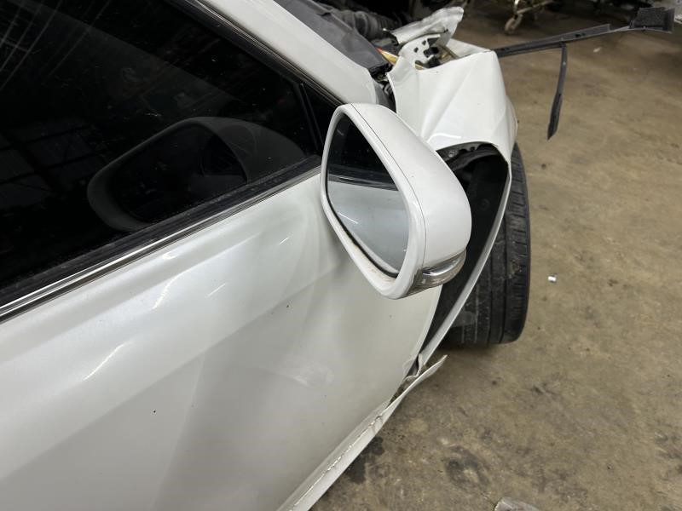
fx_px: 512
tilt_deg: -40.3
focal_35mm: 26
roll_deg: -6.7
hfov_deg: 67.3
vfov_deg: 53.1
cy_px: 256
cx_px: 341
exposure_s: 1/60
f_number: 1.5
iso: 125
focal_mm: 5.7
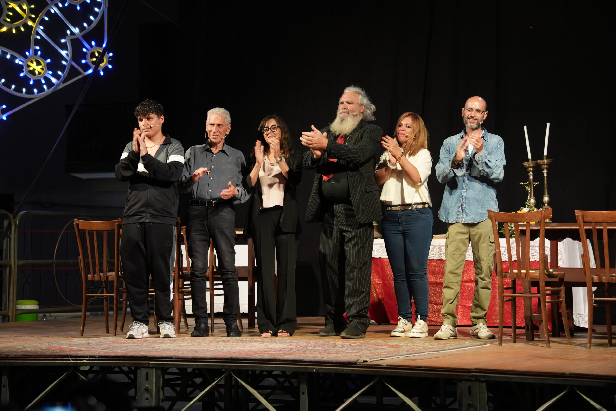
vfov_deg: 14.6
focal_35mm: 94
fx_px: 1608
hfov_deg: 21.7
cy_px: 206
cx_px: 308
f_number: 4.5
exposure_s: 1/100
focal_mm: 94
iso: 3200
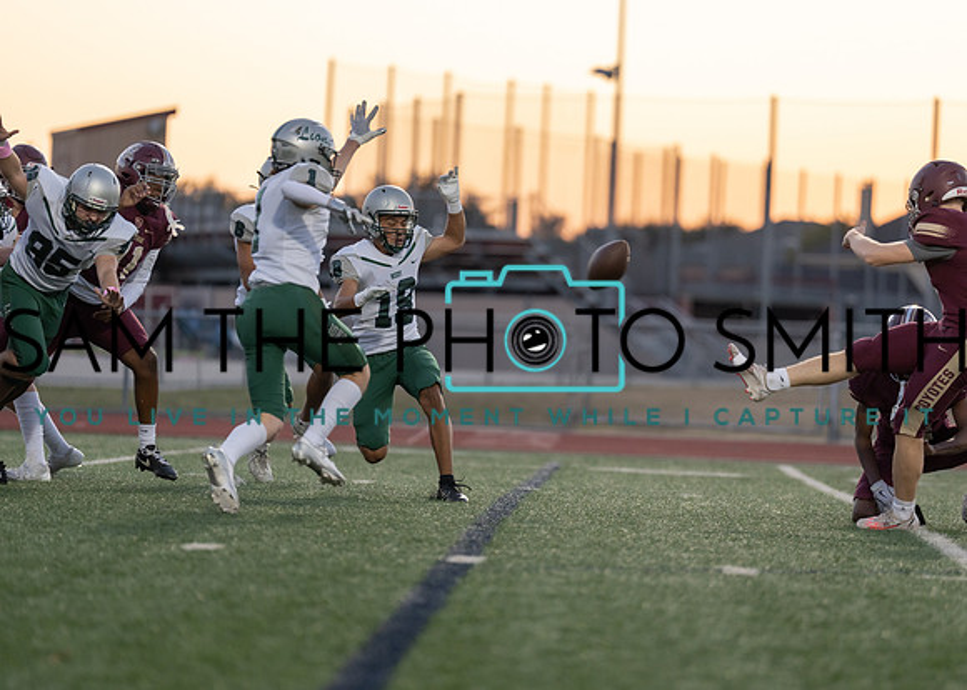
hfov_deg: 9.3
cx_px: 524
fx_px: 5965
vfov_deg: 6.6
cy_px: 345
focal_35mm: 217
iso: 1250
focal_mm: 200
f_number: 2.8
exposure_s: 1/1000
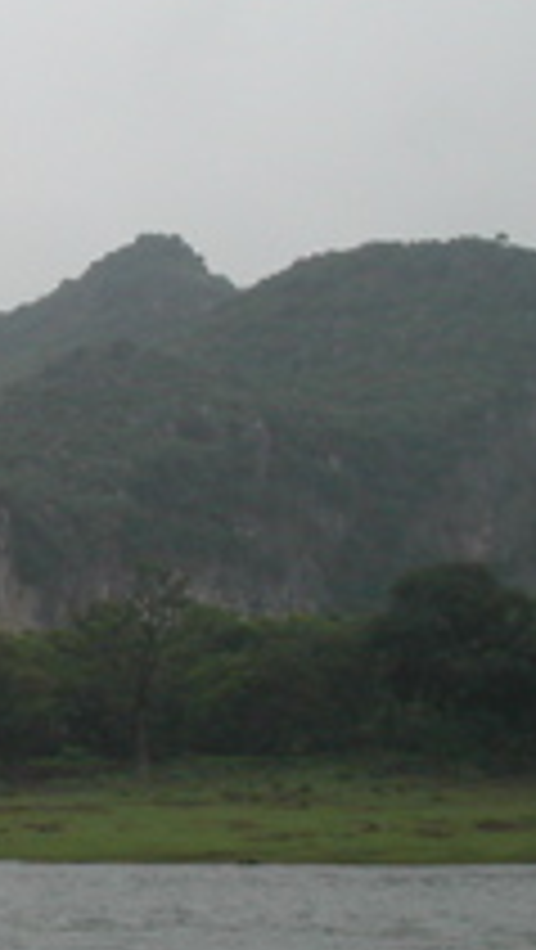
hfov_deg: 8.6
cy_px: 441
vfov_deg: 16.2
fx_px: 3329
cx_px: -604
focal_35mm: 132
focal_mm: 8.4
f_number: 8
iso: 100
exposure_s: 1/350
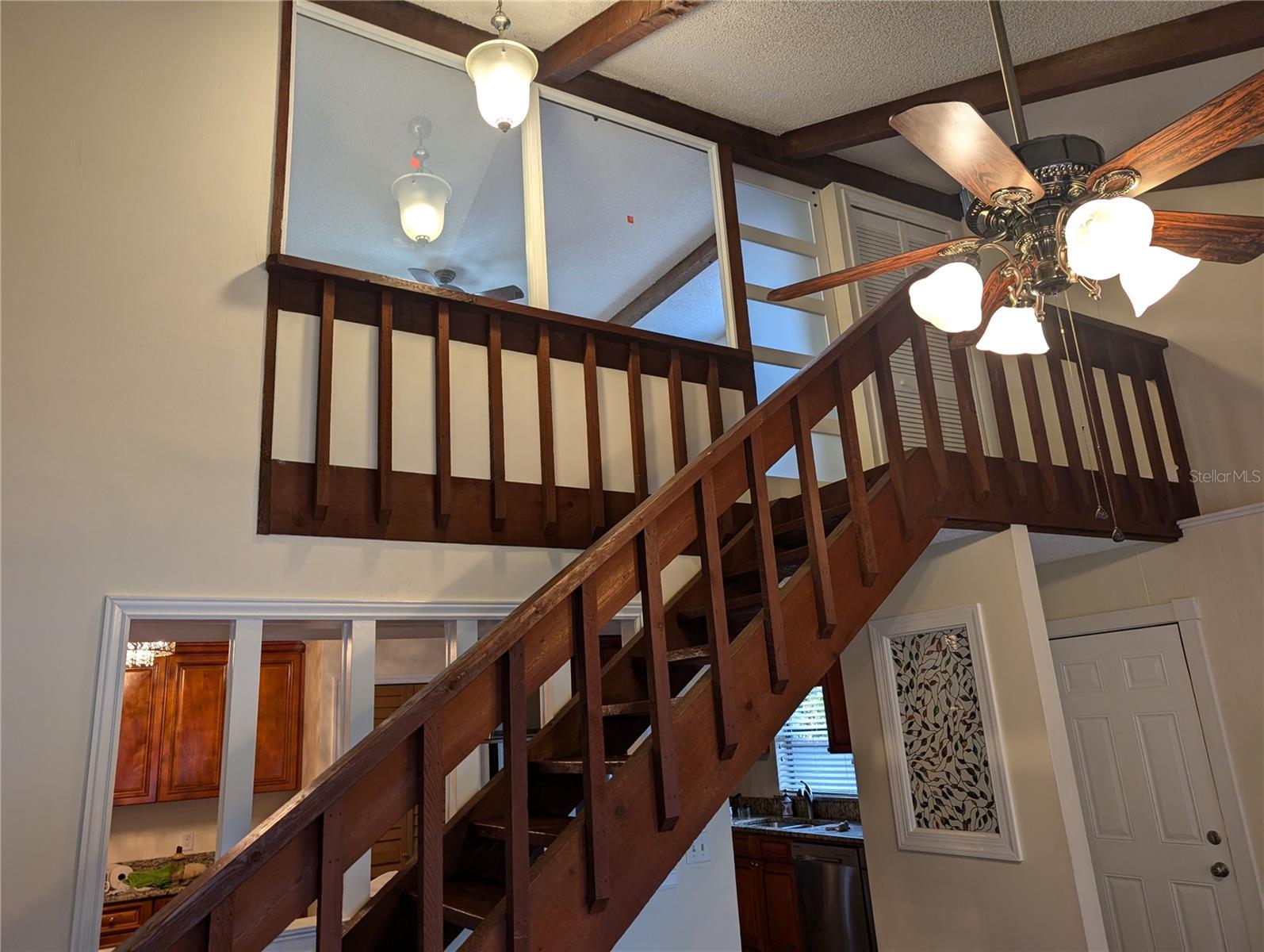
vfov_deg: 56.9
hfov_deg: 71.5
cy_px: 476
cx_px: 632
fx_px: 878
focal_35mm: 24
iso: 41
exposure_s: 1/24
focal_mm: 6.9
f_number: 1.68
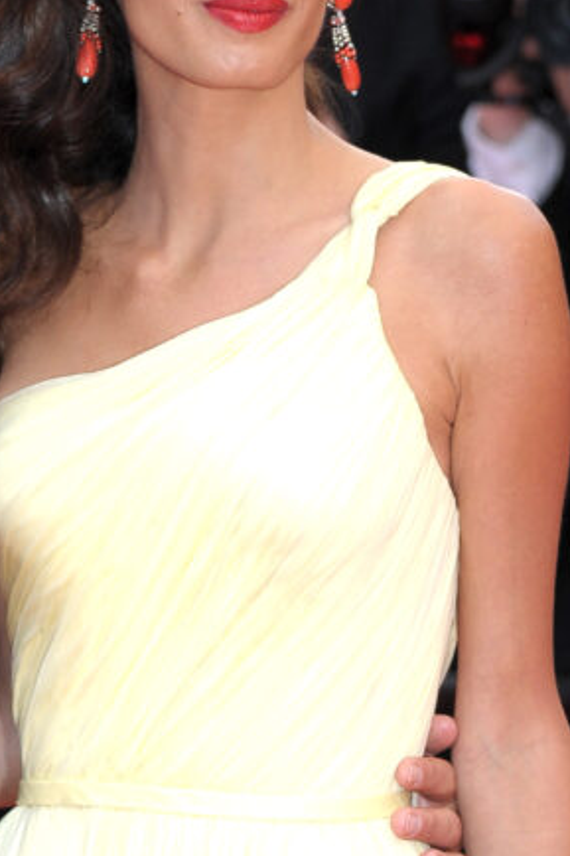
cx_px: -91
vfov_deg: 6.2
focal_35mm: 332
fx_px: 7891
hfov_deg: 4.1
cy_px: 611
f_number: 5
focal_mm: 120
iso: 400
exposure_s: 1/250
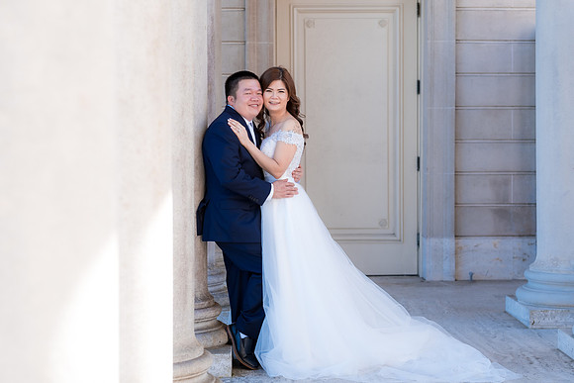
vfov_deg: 16.3
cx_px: 287
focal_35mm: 84
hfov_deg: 24.2
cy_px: 192
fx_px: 1340
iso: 160
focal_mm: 56
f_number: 2.8
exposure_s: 1/250
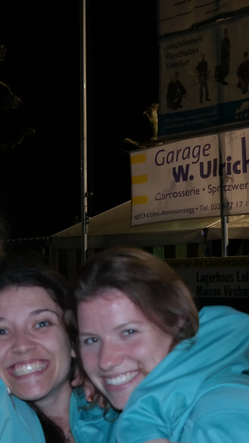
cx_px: 103
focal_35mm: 58
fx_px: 681
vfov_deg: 36.0
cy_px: 255
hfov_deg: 20.7
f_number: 3.5
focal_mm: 19
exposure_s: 1/40
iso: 400
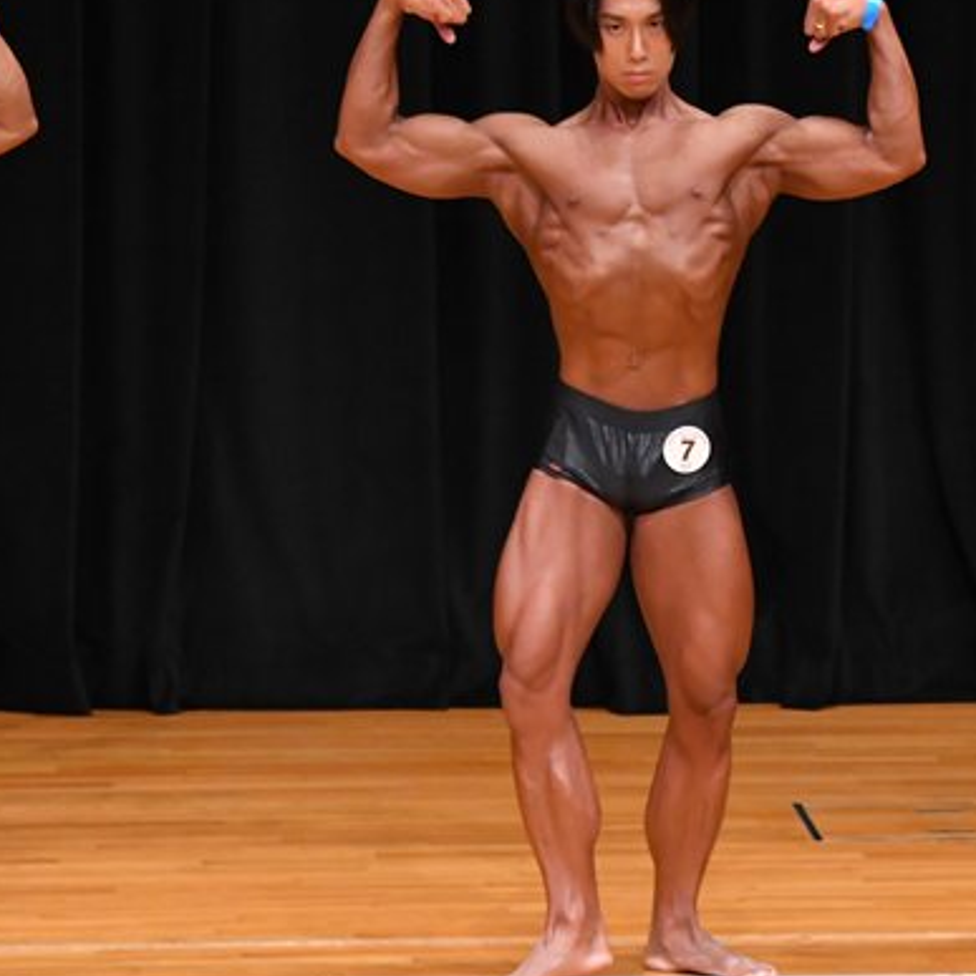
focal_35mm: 459
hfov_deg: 3.8
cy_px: 371
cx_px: 881
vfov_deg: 3.8
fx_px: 14642
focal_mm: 180
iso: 4000
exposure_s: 1/400
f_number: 5.6
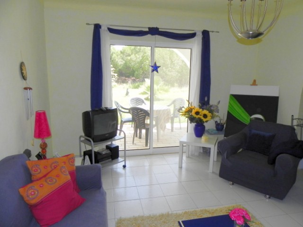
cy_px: 114
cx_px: 152
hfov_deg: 67.3
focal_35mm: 26
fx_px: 228
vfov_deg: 53.1
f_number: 4
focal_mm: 4.6
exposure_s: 1/93.6
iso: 160
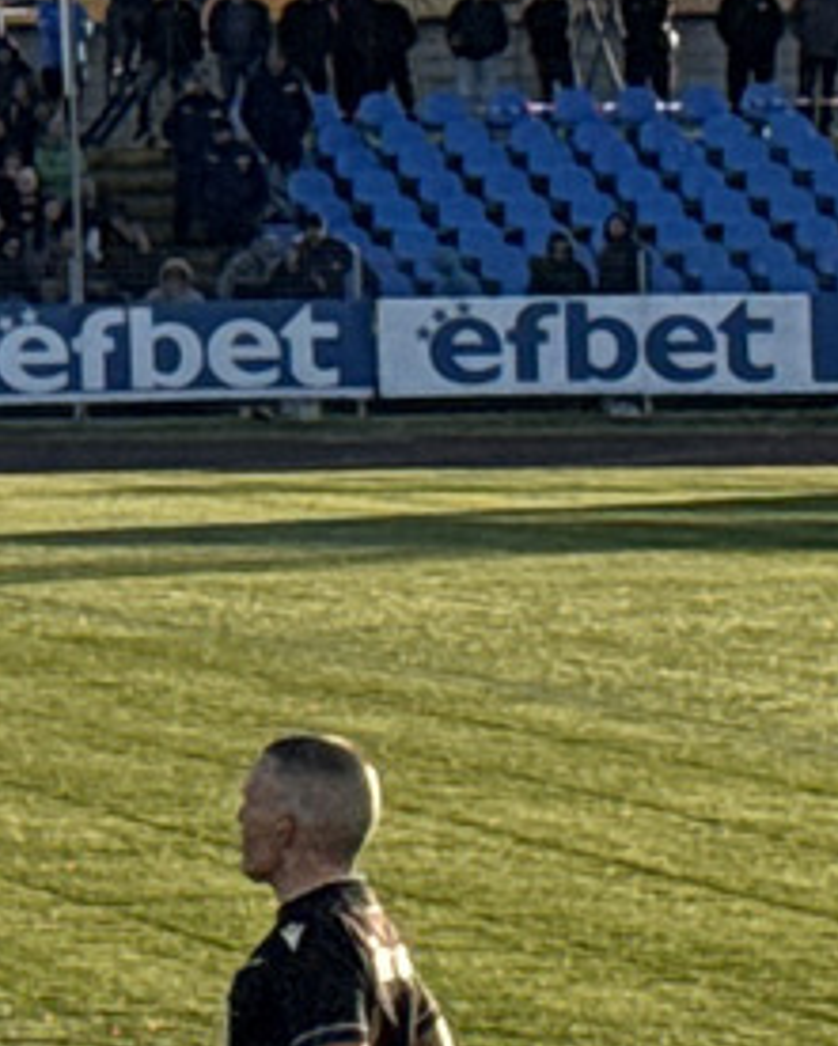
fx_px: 10504
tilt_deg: +3.5
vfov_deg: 5.7
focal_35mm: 339
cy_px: -432
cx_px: -2582
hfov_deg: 4.2
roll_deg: +1.4
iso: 64
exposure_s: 1/3704
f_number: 1.78
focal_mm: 6.76
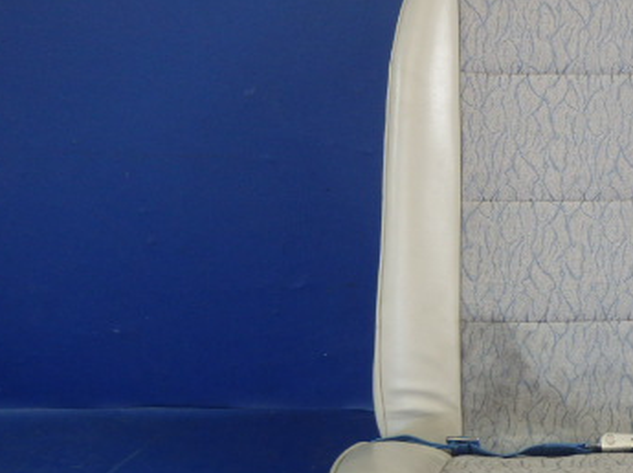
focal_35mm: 52
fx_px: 950
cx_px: 561
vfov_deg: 27.9
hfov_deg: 34.9
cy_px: 304
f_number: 3.9
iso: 250
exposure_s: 1/30
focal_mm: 5
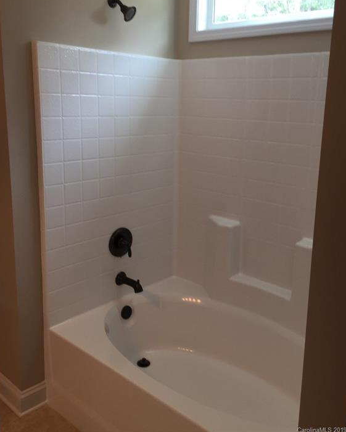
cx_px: 173
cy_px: 198
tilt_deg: -9.6
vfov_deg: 57.1
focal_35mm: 31
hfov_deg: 47.1
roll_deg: +1.3
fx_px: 397
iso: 40
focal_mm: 4.15
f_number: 2.2
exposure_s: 1/60
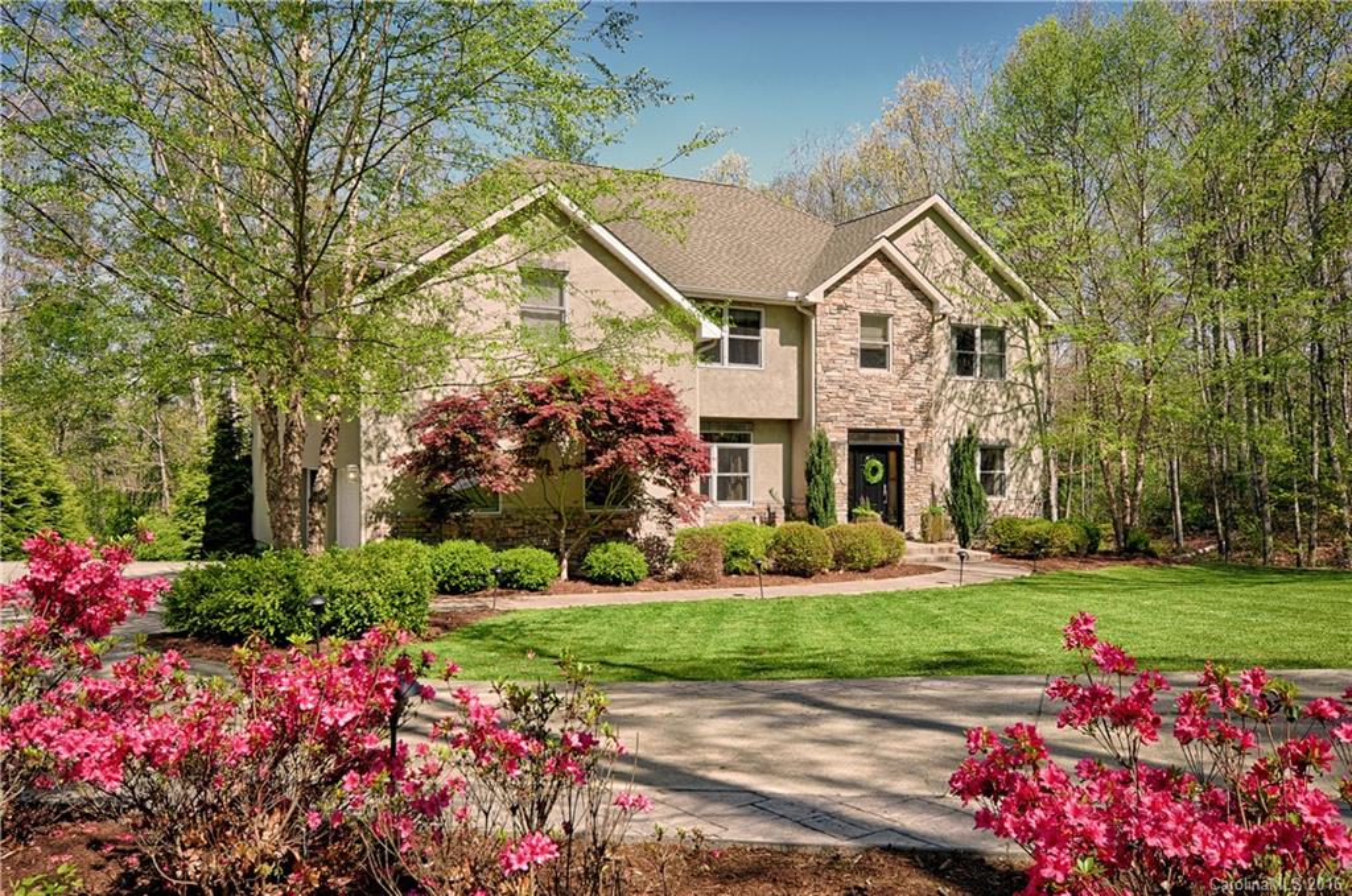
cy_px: 448
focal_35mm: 30
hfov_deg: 62.0
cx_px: 676
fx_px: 1125
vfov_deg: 43.5
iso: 100
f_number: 8
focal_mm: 20
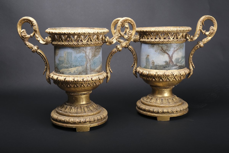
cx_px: 114
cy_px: 76
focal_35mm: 46
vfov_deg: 29.2
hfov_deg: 42.7
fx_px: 293
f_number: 8
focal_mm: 30.8
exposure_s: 1/250
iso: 250
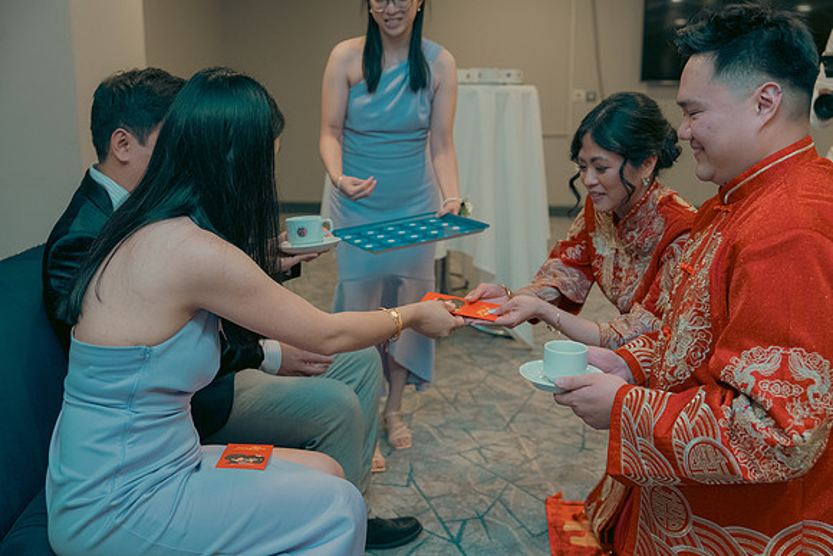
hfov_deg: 47.4
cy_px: 278
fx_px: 949
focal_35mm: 41
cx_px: 416
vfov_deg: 32.6
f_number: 3.5
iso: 2500
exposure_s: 1/160
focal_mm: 41
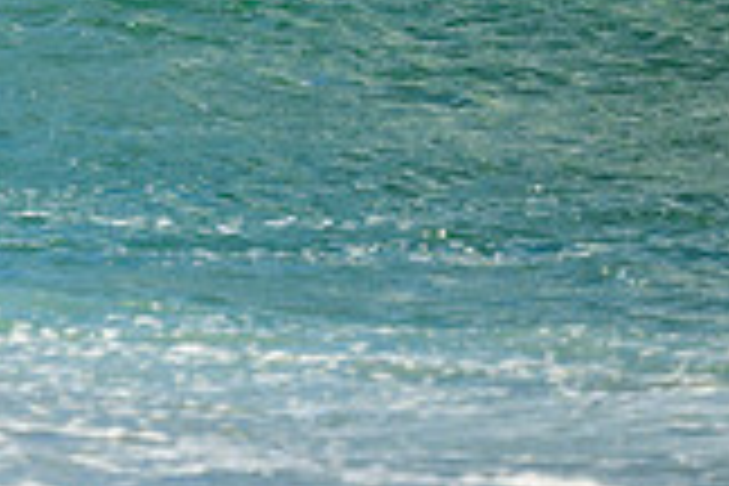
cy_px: -474
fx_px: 67123
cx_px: -777
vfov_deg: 0.4
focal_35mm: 3315
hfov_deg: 0.6
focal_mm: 800
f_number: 6.3
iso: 360
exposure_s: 1/2000
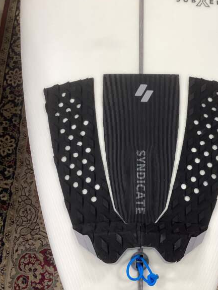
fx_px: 361
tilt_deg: -68.0
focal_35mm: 43
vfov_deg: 43.8
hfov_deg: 33.4
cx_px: 141
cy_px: 154
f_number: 2.4
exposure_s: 1/50
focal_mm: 3.3
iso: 50
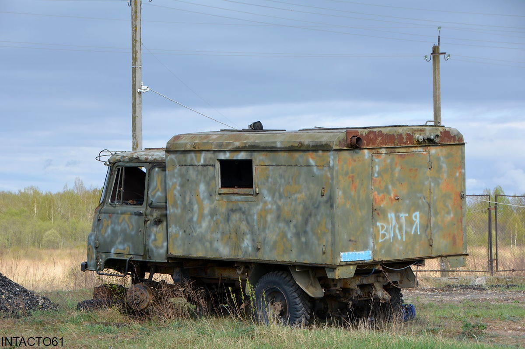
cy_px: 174
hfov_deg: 15.2
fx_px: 1967
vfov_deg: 10.1
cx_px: 262
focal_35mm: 135
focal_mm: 90
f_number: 8
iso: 140
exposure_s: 1/250
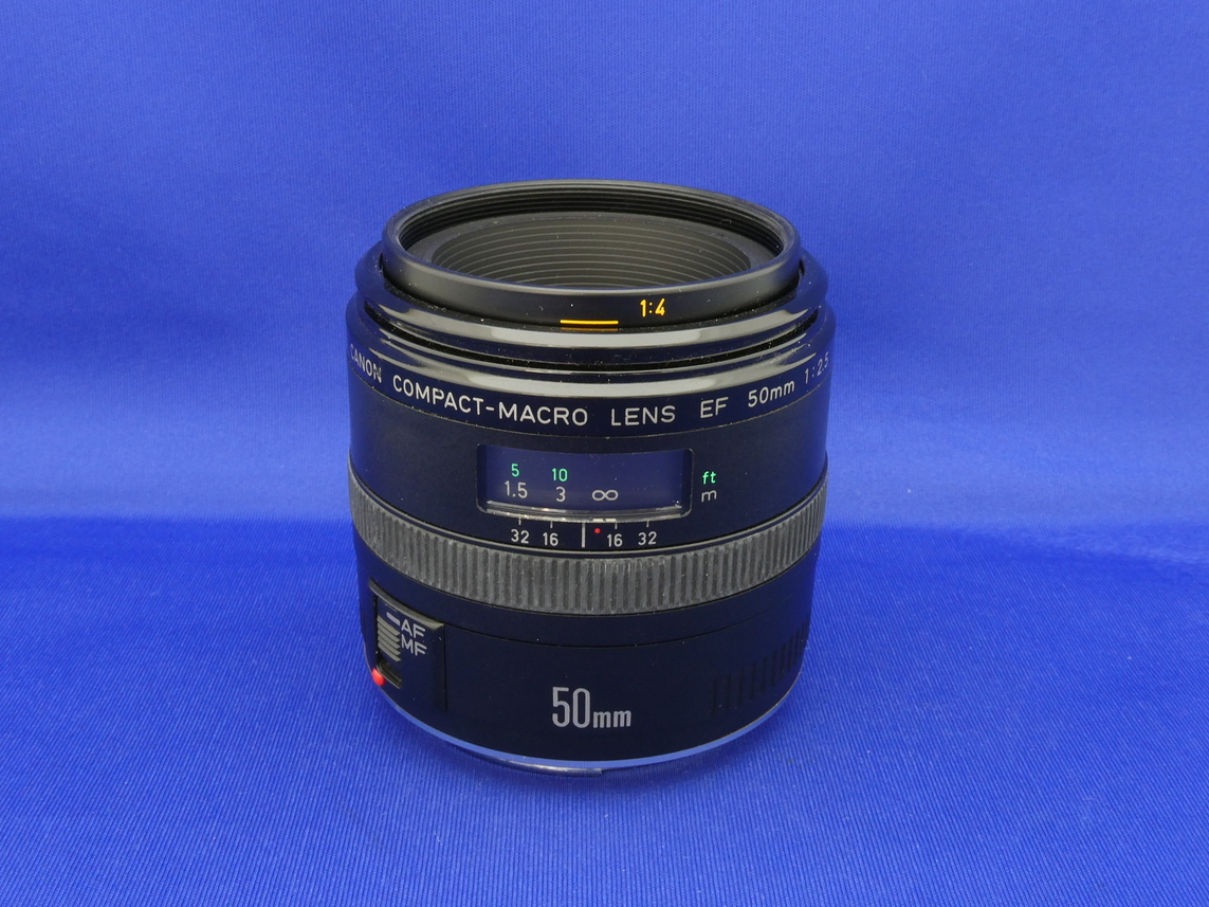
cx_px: 580
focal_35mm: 42
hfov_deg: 44.8
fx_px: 1467
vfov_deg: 34.3
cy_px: 471
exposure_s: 1
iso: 200
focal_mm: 7.2
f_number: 8
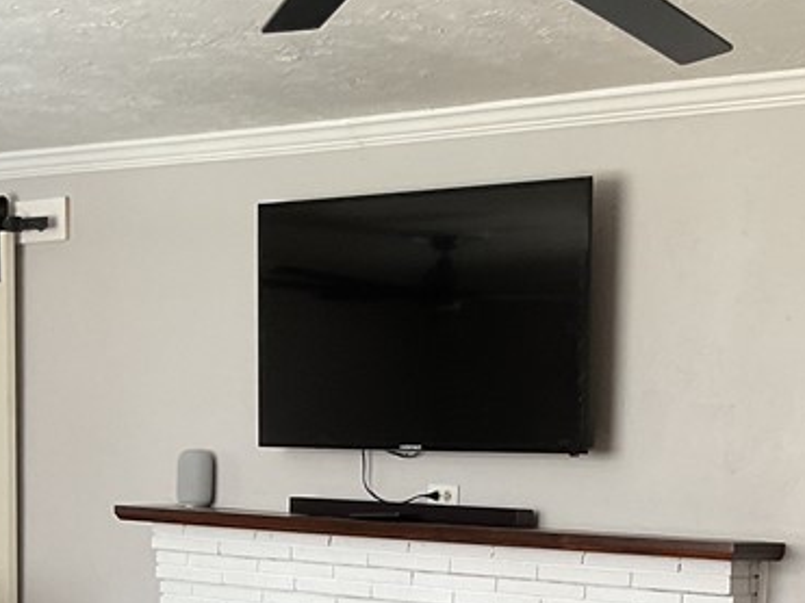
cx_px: 627
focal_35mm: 80
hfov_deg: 24.1
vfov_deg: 17.8
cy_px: 651
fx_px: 1860
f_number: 1.8
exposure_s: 1/60
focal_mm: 3
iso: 80
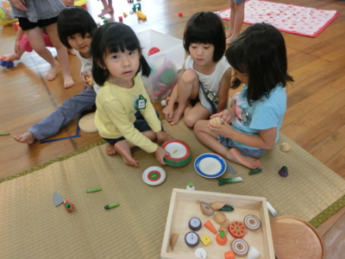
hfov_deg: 71.6
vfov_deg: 56.8
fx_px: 239
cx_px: 172
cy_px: 130
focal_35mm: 24
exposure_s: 1/125
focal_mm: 4.24
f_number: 3
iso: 400
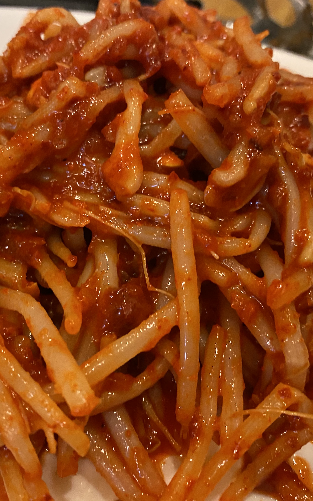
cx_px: 120
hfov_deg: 34.3
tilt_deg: -46.8
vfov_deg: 52.7
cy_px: 251
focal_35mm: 37
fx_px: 505
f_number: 1.8
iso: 320
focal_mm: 4.25
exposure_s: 1/60
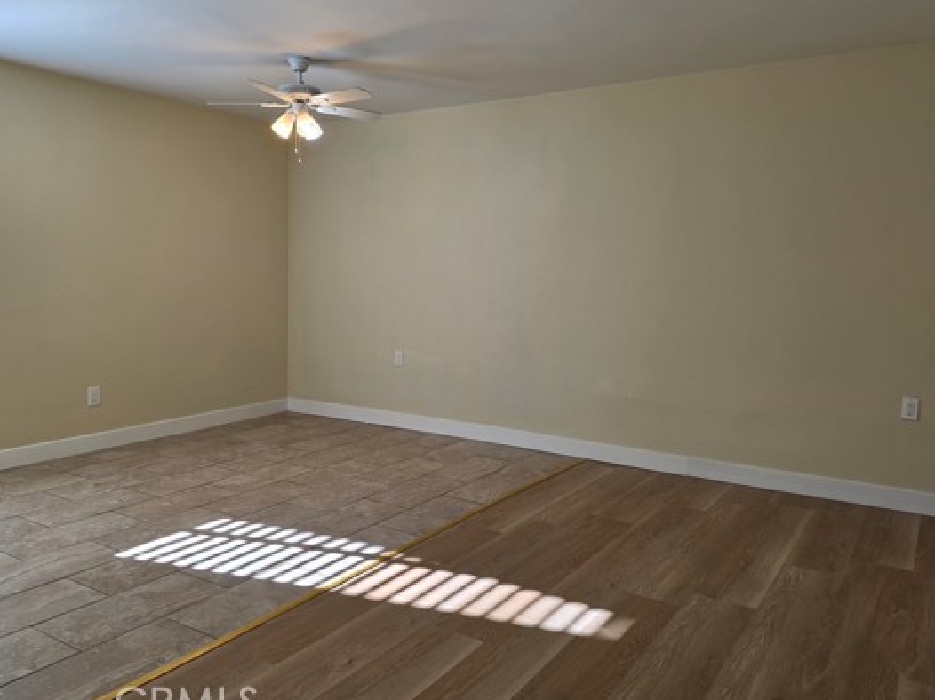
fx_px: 756
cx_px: 425
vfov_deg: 49.6
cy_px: 302
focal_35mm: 28
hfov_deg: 63.3
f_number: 1.7
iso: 32
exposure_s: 1/120
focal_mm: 6.25
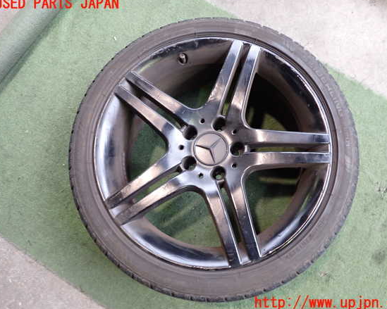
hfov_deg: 55.6
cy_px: 153
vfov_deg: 45.8
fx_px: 366
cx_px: 202
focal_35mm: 32
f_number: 2.3
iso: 320
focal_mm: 5.4
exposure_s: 1/30
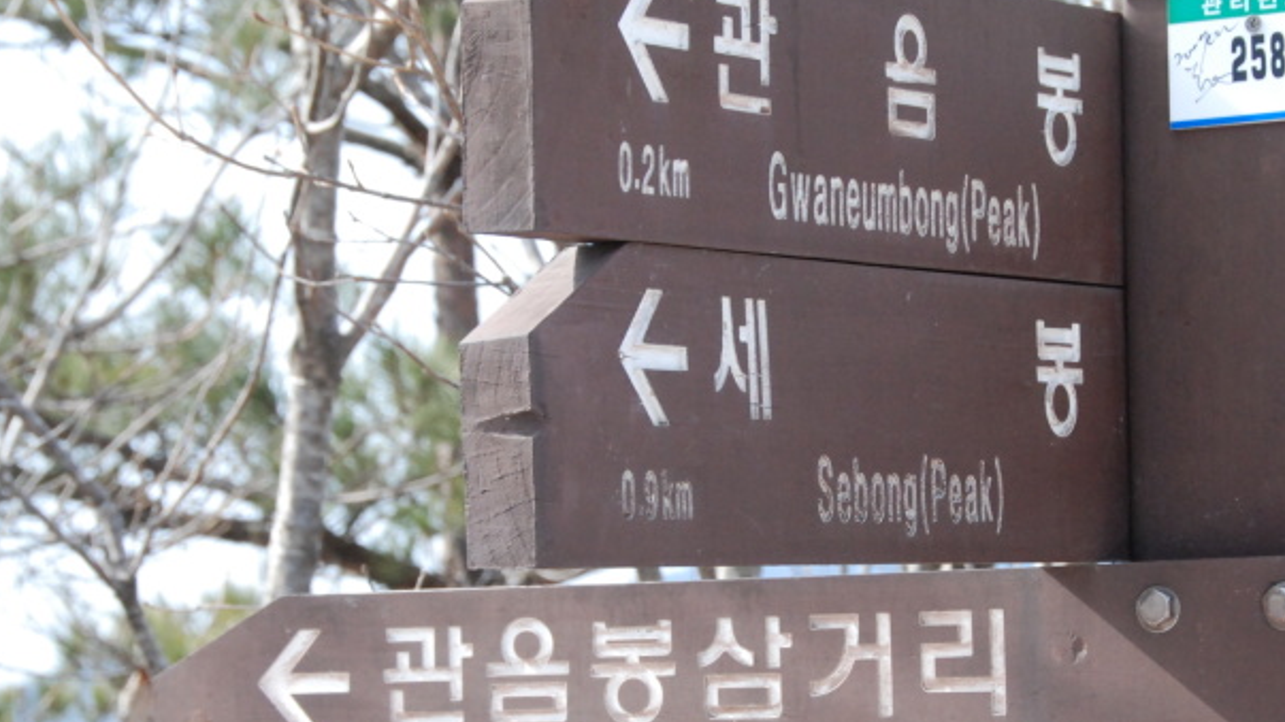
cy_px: 512
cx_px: 825
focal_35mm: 147
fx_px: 5004
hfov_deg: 14.6
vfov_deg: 8.2
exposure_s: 1/400
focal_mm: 55
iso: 800
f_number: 10
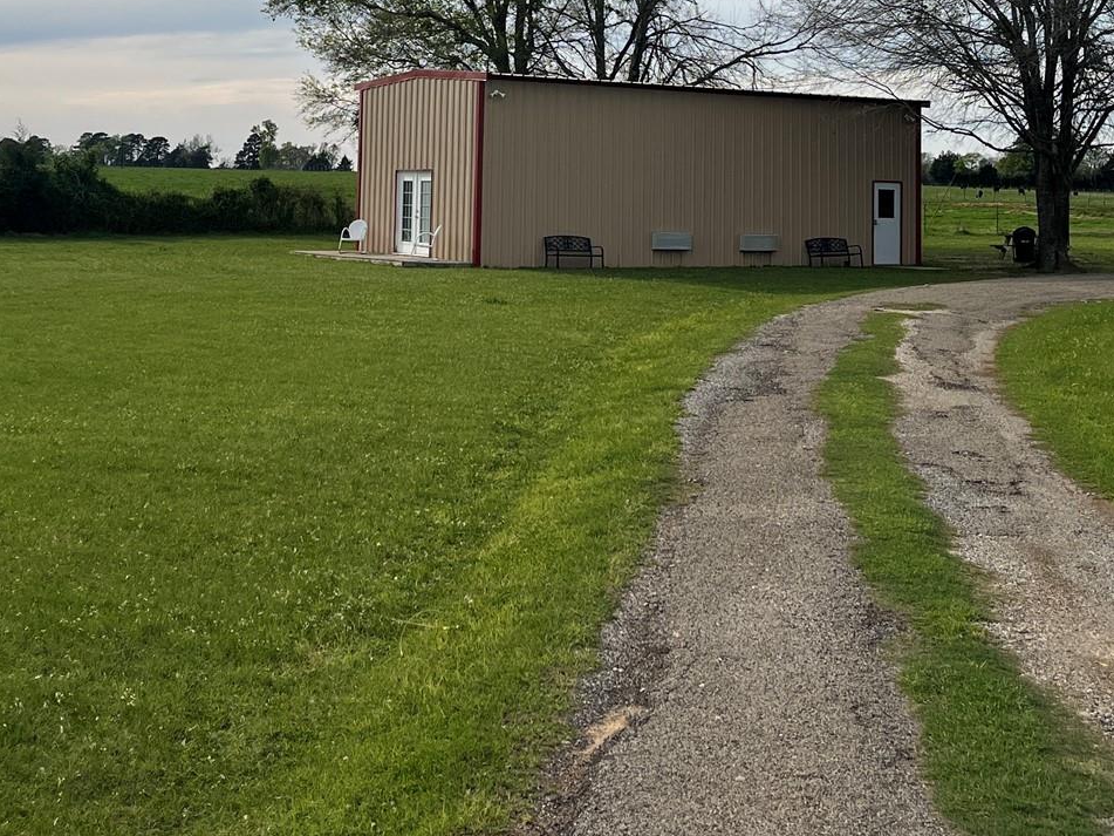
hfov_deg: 34.3
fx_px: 1802
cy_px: 67
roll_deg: -2.1
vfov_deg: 25.2
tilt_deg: +5.1
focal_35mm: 56
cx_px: 464
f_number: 1.6
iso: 50
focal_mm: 5.1
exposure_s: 1/5848
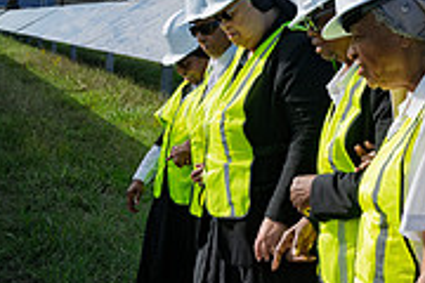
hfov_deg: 22.5
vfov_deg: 15.2
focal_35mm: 90
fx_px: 1062
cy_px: 93
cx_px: 276
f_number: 14
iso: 200
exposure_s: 1/250
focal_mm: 28
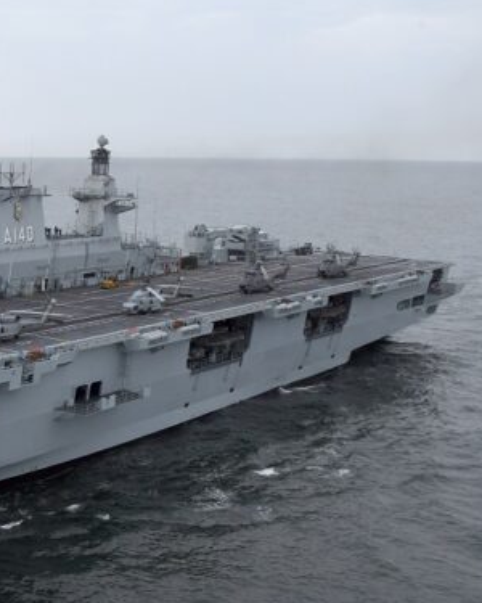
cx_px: -145
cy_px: 369
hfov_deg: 25.5
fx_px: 909
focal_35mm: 51
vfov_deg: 36.5
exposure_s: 1/1250
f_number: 4.5
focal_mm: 17
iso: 500
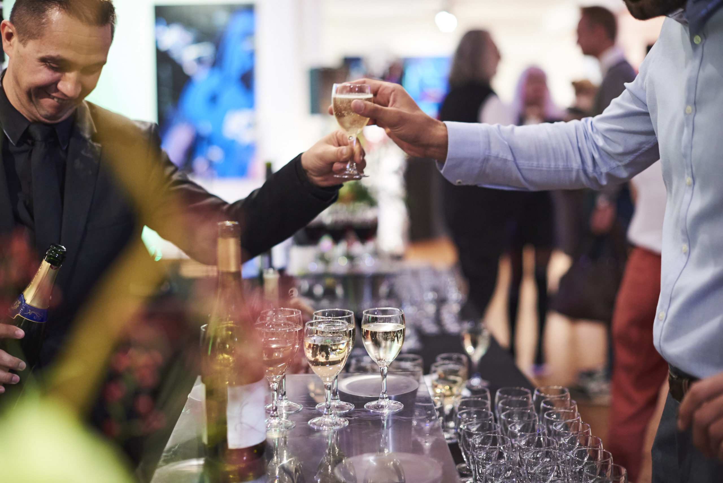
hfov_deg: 39.6
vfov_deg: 27.0
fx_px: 1005
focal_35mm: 50
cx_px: 362
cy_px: 242
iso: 2500
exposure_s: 1/125
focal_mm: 50
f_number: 2
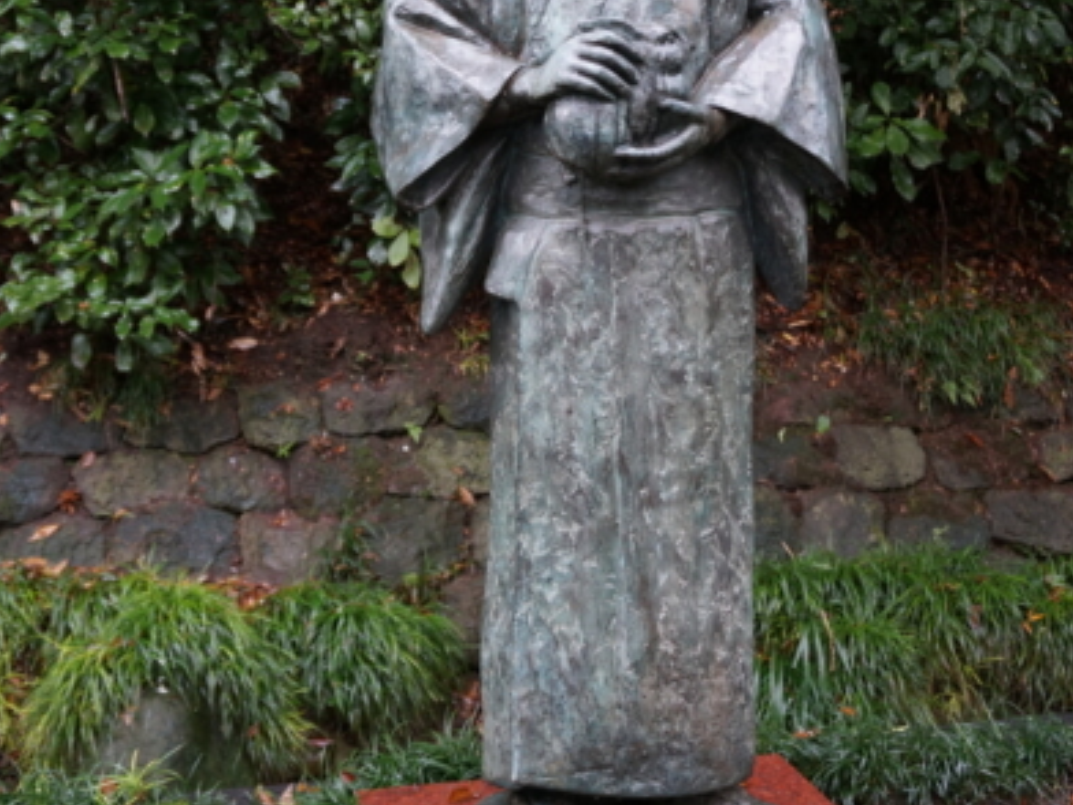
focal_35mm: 53
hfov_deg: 36.2
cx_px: 532
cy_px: 301
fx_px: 1643
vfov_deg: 27.4
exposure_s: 1/60
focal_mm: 24
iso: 400
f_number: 4.5
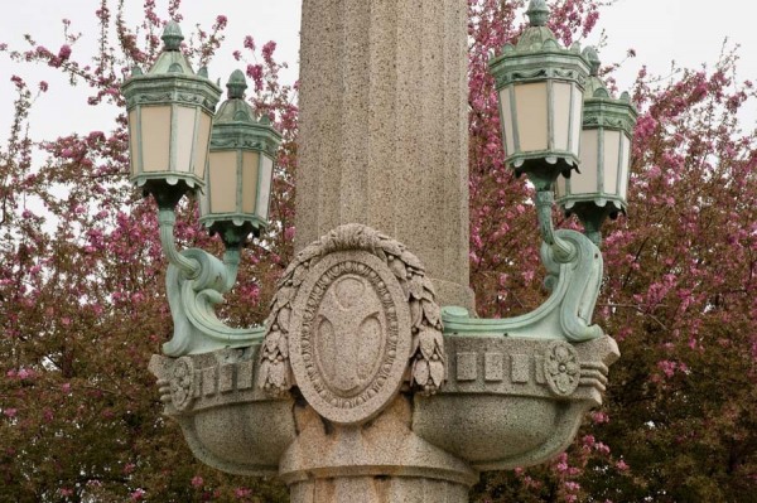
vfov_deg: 9.3
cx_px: 378
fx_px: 3088
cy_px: 252
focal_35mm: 147
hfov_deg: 14.0
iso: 320
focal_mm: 98
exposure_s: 1/250
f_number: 11
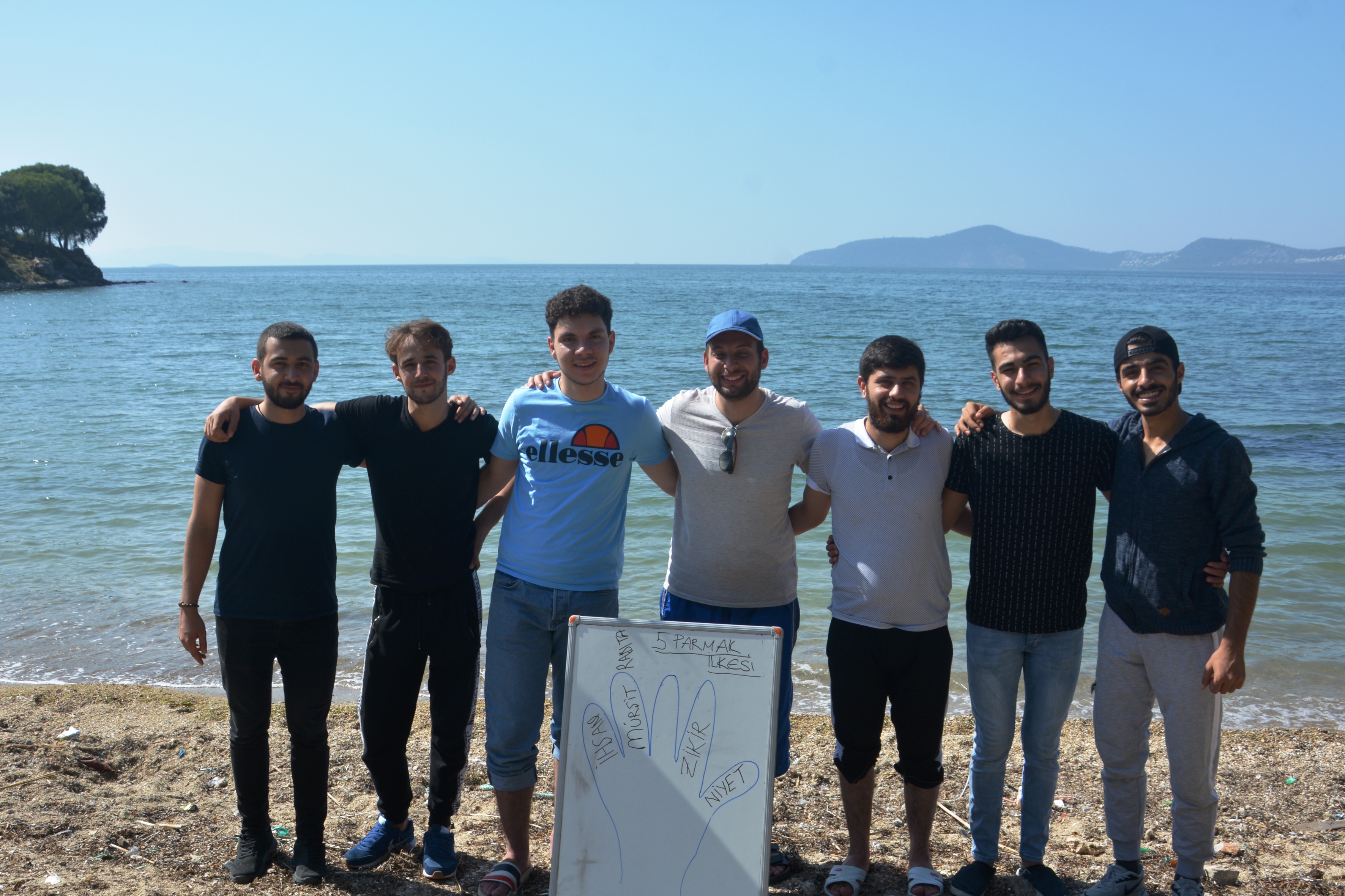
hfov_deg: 53.7
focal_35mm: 36
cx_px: 665
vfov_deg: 37.3
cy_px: 496
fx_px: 1329
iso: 100
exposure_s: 1/160
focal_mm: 21
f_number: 10
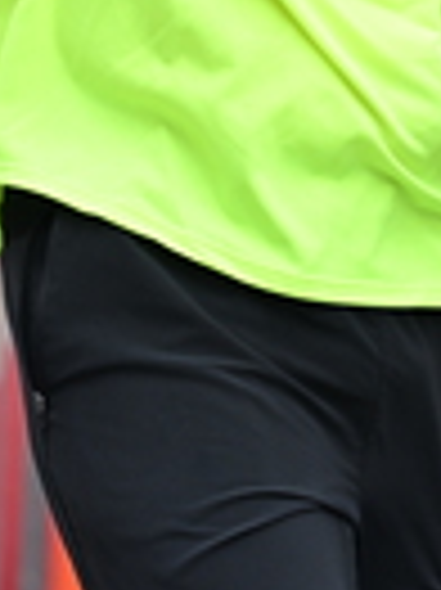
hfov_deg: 3.2
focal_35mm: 466
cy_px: -293
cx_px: 421
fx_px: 7929
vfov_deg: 4.2
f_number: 2.8
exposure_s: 1/1600
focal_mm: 115
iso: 640
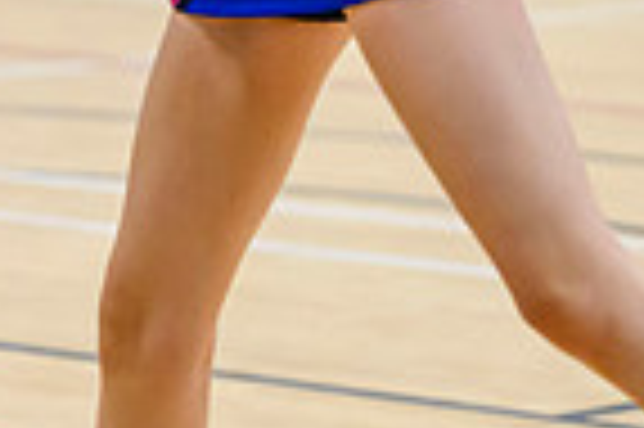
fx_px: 8112
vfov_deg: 3.0
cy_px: -559
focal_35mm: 454
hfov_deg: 4.5
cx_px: -204
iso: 6400
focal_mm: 96
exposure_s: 1/1000
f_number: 2.8
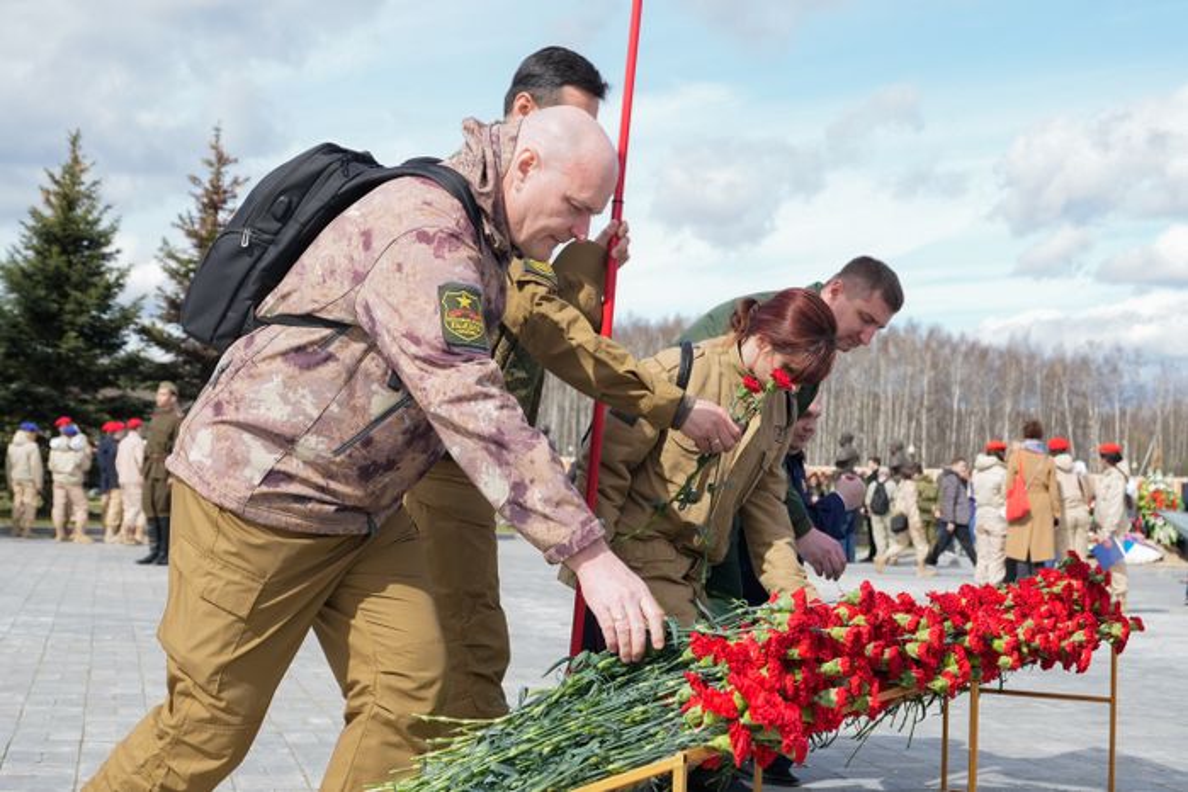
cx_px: 594
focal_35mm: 35
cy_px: 396
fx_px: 1155
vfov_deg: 37.9
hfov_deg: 54.4
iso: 320
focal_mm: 35
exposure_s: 1/1000
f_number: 5
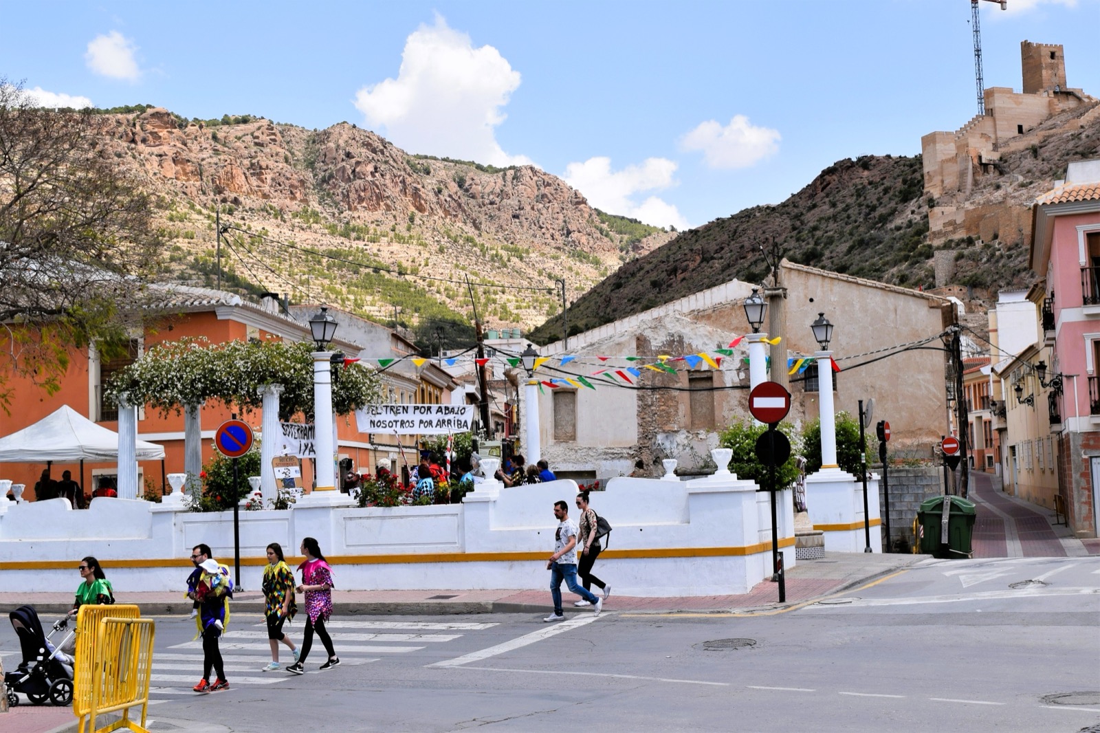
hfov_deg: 47.9
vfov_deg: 33.0
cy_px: 366
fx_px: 1237
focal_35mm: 40
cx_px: 550
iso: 200
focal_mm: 27
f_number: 10
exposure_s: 1/400
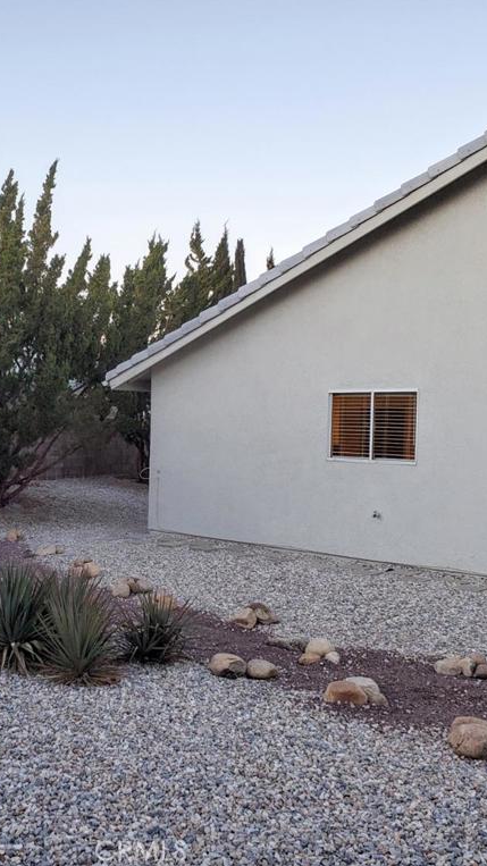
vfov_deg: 52.8
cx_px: 146
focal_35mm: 38
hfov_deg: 30.8
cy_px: 432
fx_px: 873
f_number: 2.4
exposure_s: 1/120
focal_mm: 4.3
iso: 160
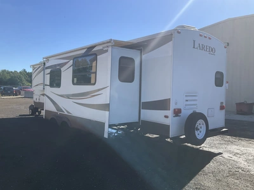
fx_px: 213
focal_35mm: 29
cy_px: 95
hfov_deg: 61.7
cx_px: 127
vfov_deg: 48.2
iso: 25
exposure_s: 1/1534
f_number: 1.8
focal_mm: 3
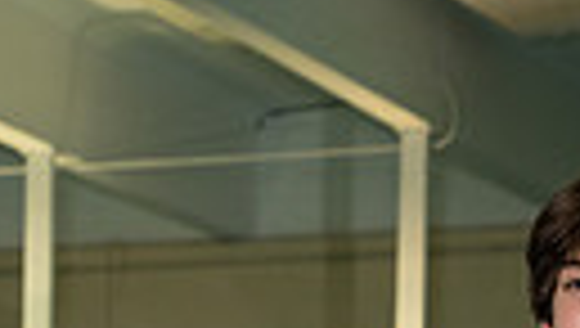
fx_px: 3927
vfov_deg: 4.6
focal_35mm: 255
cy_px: 903
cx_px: 580
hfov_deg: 8.4
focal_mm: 70
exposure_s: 1/250
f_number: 5.6
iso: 640
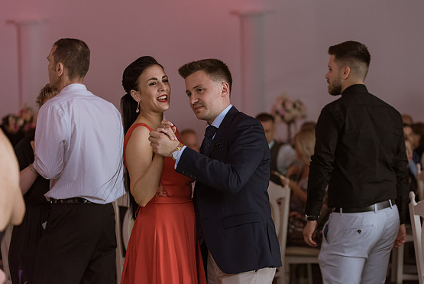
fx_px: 1108
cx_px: 218
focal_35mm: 94
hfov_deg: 21.7
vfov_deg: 14.6
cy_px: 137
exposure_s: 1/160
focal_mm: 90
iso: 2000
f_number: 3
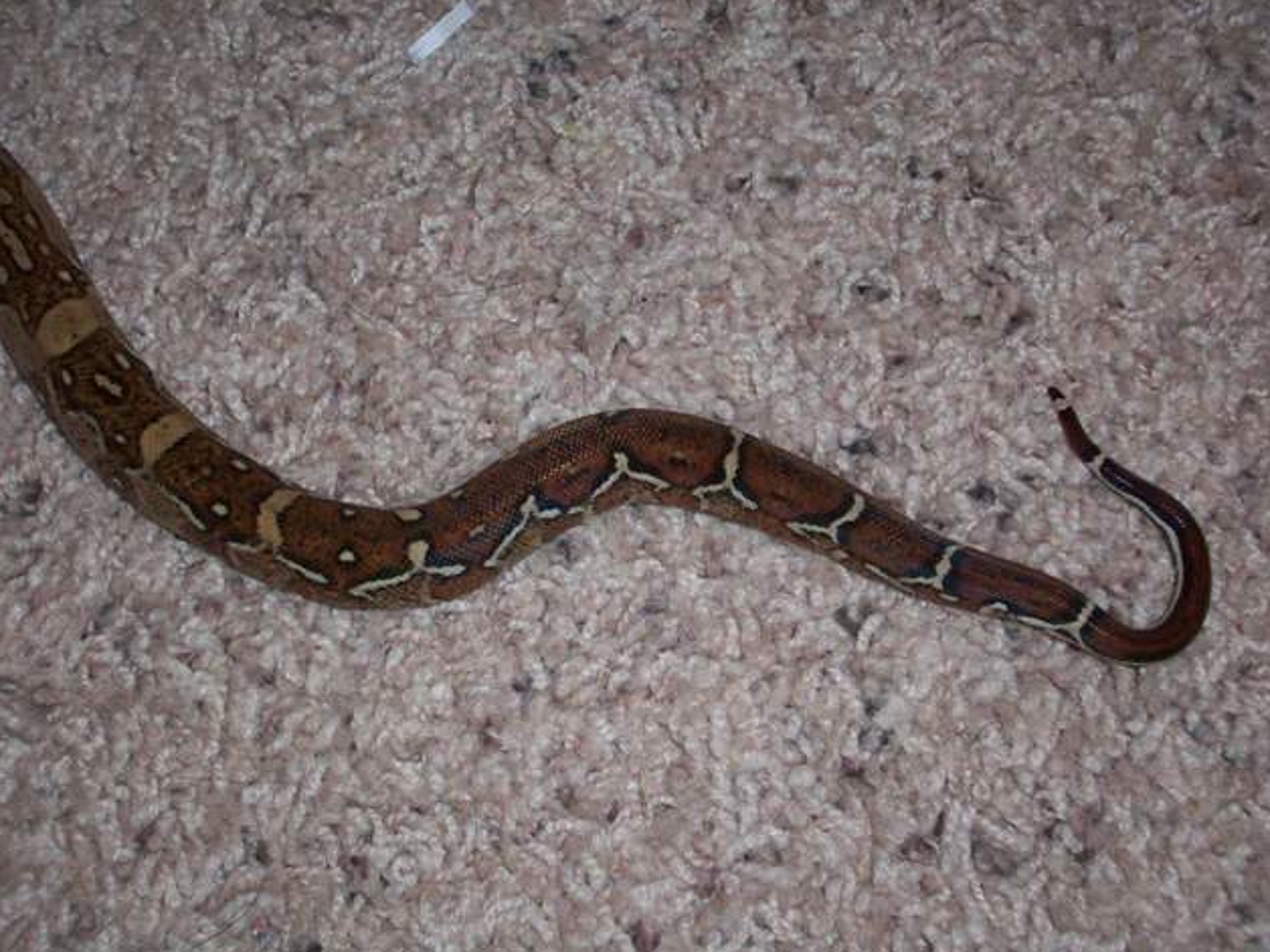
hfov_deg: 34.9
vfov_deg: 26.6
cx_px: 629
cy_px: 479
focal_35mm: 55
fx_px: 2018
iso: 160
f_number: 3.4
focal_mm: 9
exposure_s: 1/80.7
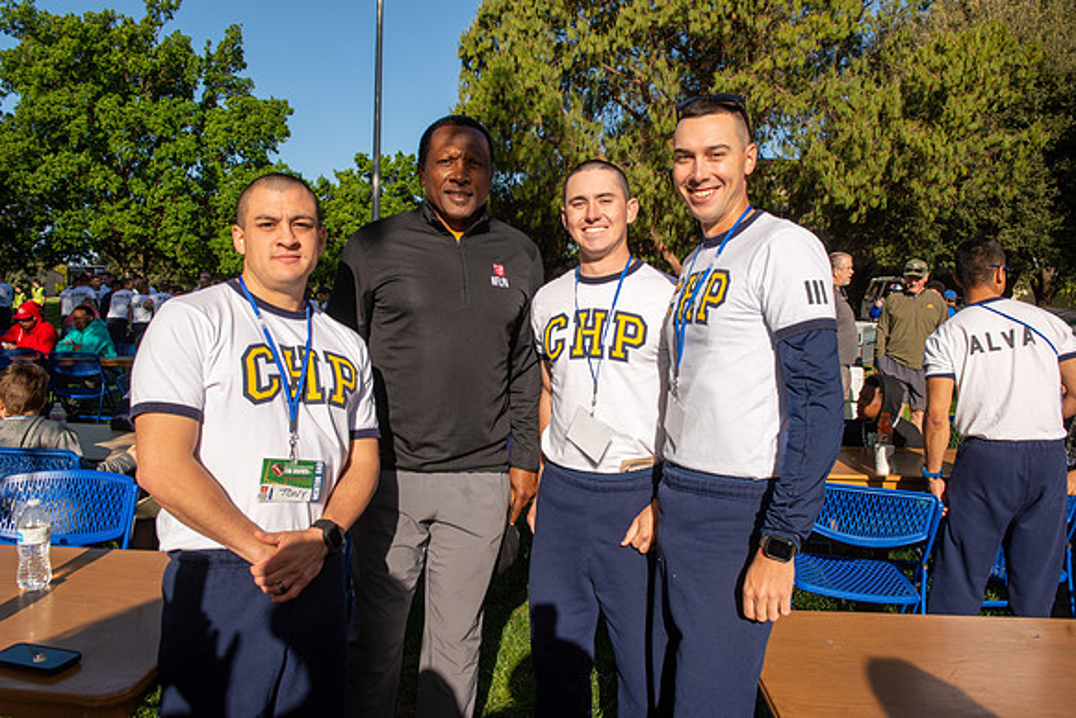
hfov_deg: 65.5
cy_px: 359
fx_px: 837
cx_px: 538
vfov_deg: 46.4
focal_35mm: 28
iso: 100
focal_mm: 28
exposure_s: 1/400
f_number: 8
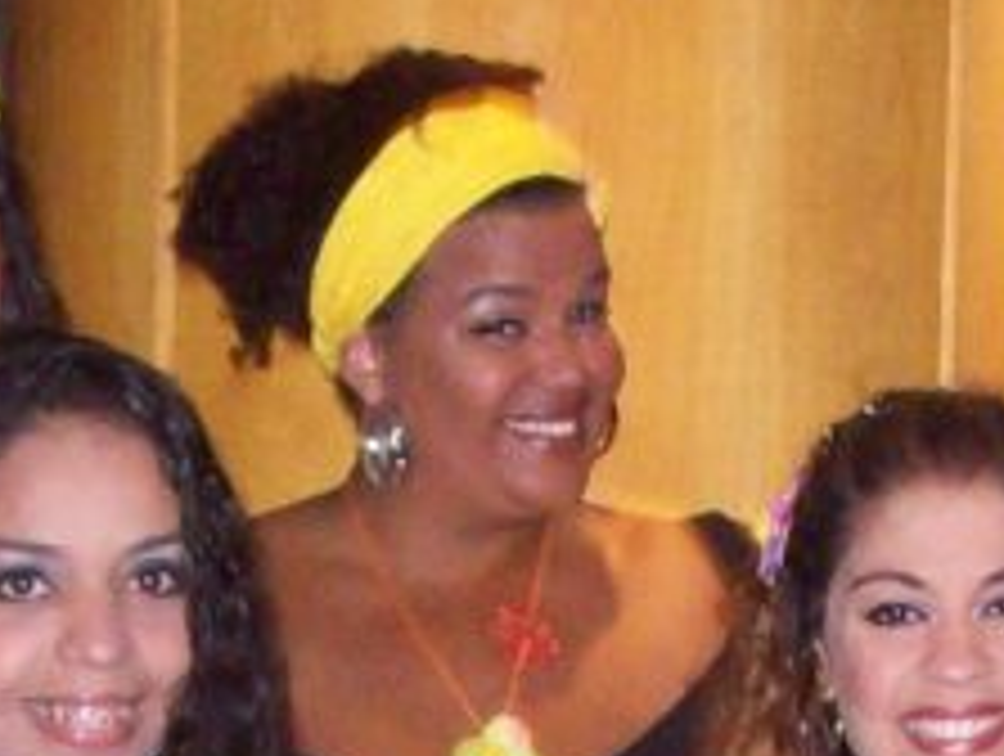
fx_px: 4793
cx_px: 540
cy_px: 1179
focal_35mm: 165
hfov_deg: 12.0
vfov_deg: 8.8
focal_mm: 6
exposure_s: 1/64
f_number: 2.7
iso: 200
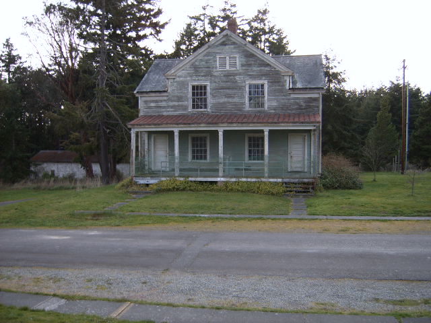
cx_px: 216
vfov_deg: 40.7
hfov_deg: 52.6
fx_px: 436
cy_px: 162
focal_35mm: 35
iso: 50
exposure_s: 1/125
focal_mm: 5.8
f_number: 2.8
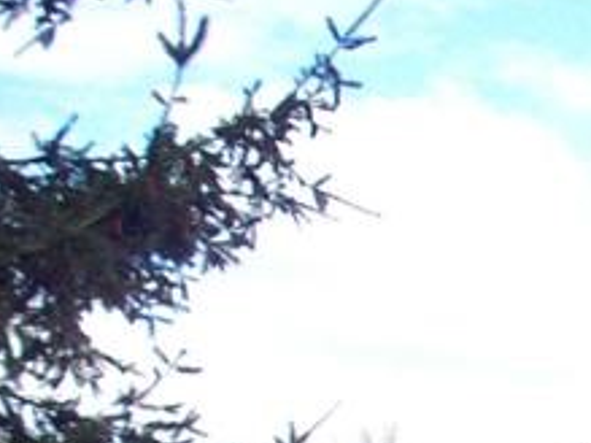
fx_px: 2560
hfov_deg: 12.1
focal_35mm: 150
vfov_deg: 9.4
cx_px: 1058
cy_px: 823
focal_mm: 6.2
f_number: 2.8
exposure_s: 1/914
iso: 200
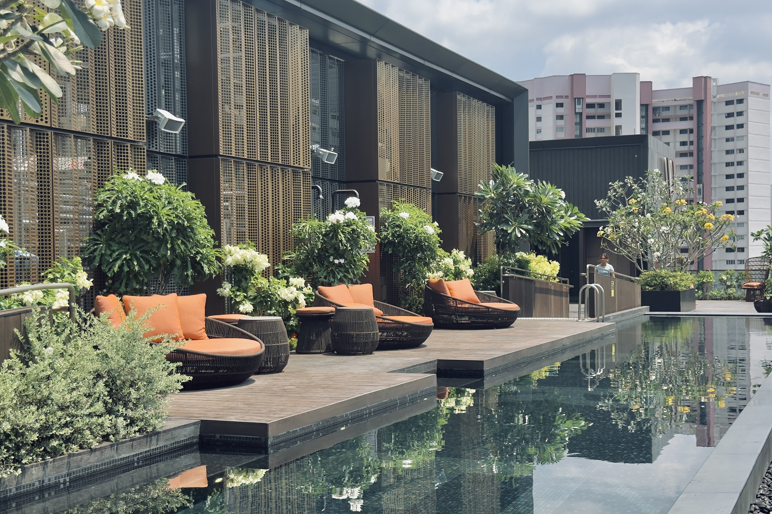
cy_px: 265
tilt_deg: +0.1
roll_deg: +0.8
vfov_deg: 27.0
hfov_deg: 39.6
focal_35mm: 50
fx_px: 1072
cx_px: 386
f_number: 1.78
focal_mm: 6.76
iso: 80
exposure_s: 1/3378
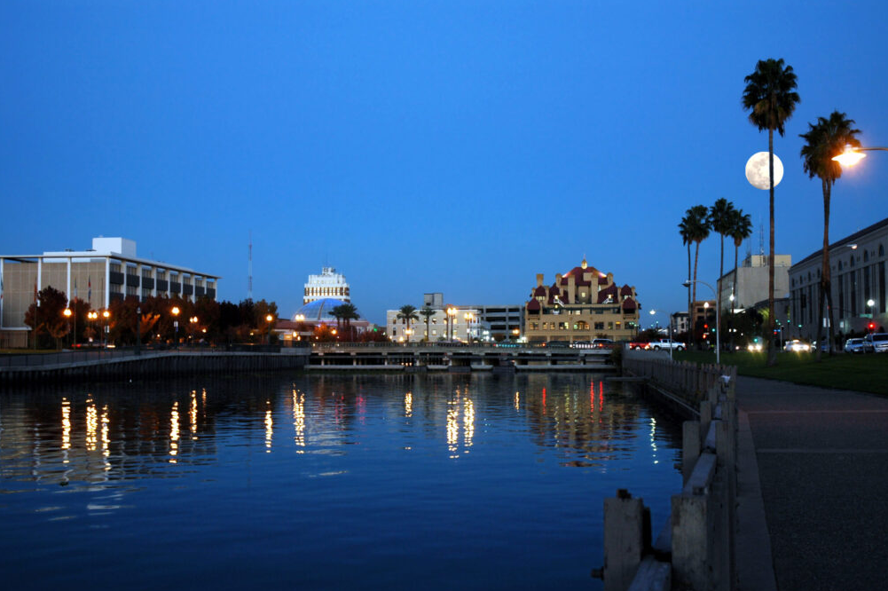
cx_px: 445
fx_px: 1097
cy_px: 300
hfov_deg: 44.1
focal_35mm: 45
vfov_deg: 30.1
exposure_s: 1/10
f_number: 4
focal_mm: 29
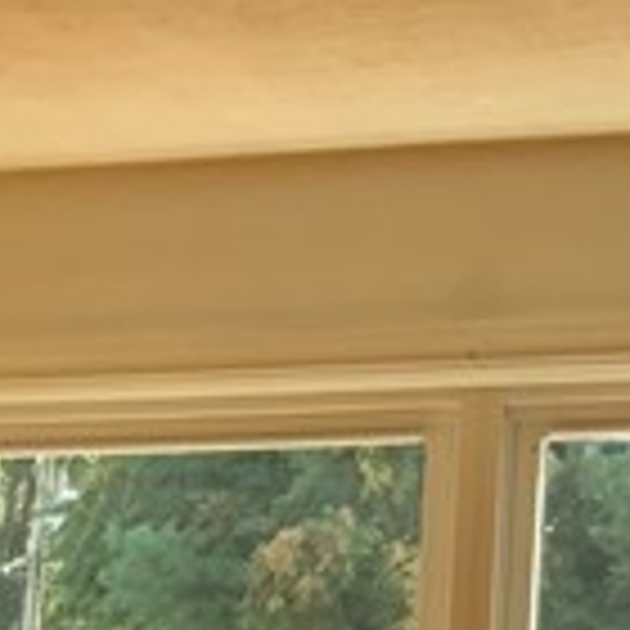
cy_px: 1436
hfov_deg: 8.8
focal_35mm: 188
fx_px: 3871
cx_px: -590
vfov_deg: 8.6
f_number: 1.8
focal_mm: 3
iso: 20
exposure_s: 1/122
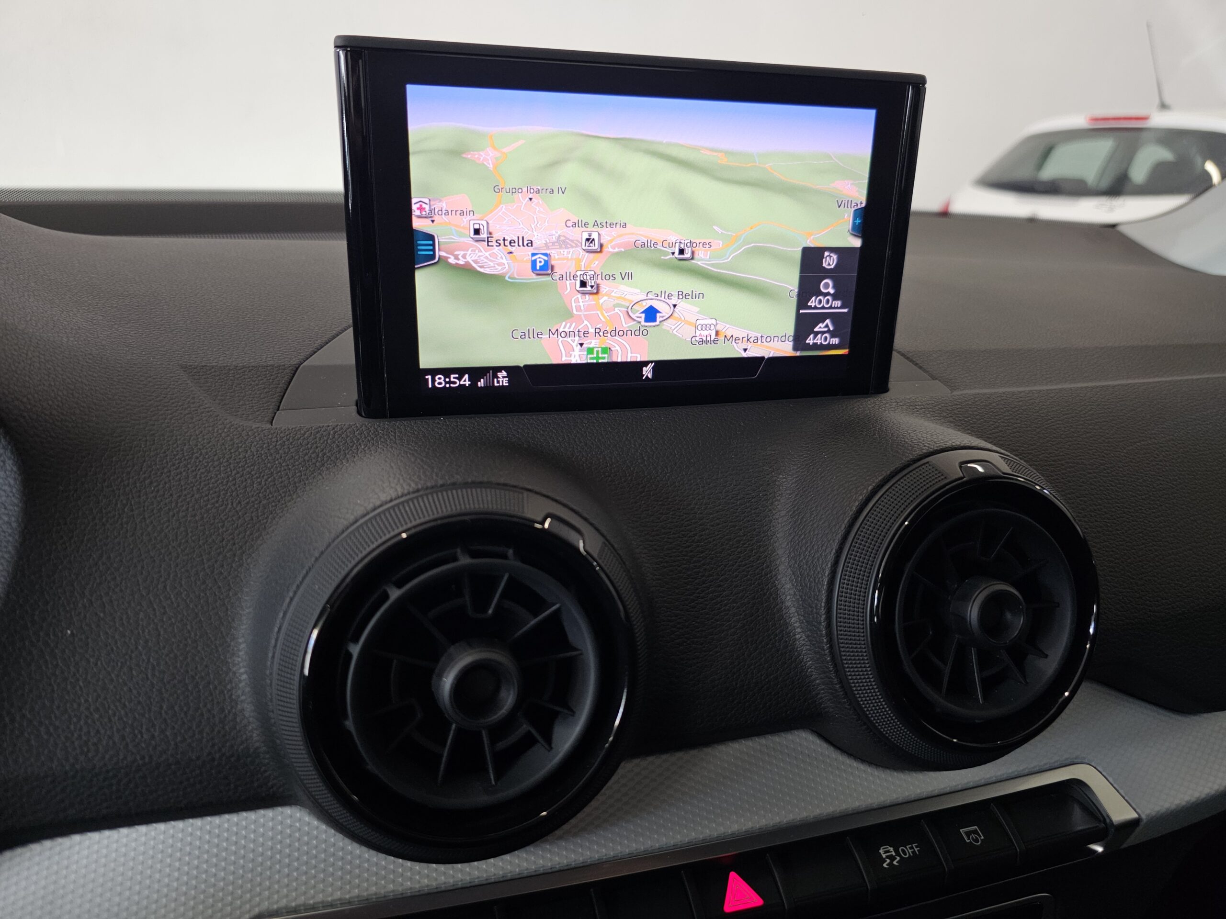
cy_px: 460
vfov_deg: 58.9
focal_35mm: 23
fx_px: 815
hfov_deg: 73.9
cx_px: 613
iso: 320
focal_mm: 6.3
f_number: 1.7
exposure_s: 1/61.3
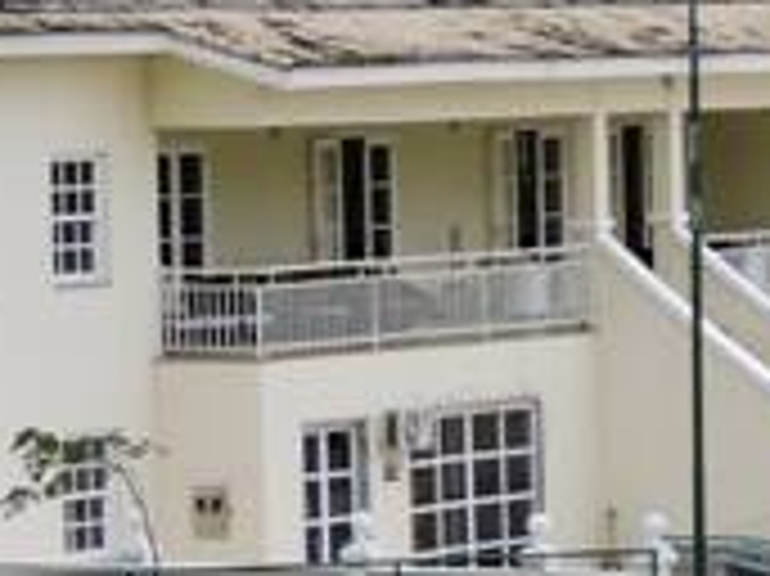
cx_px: 1265
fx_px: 7335
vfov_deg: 4.5
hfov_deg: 5.9
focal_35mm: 330
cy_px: 608
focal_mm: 9.8
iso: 100
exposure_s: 1/640
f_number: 3.7
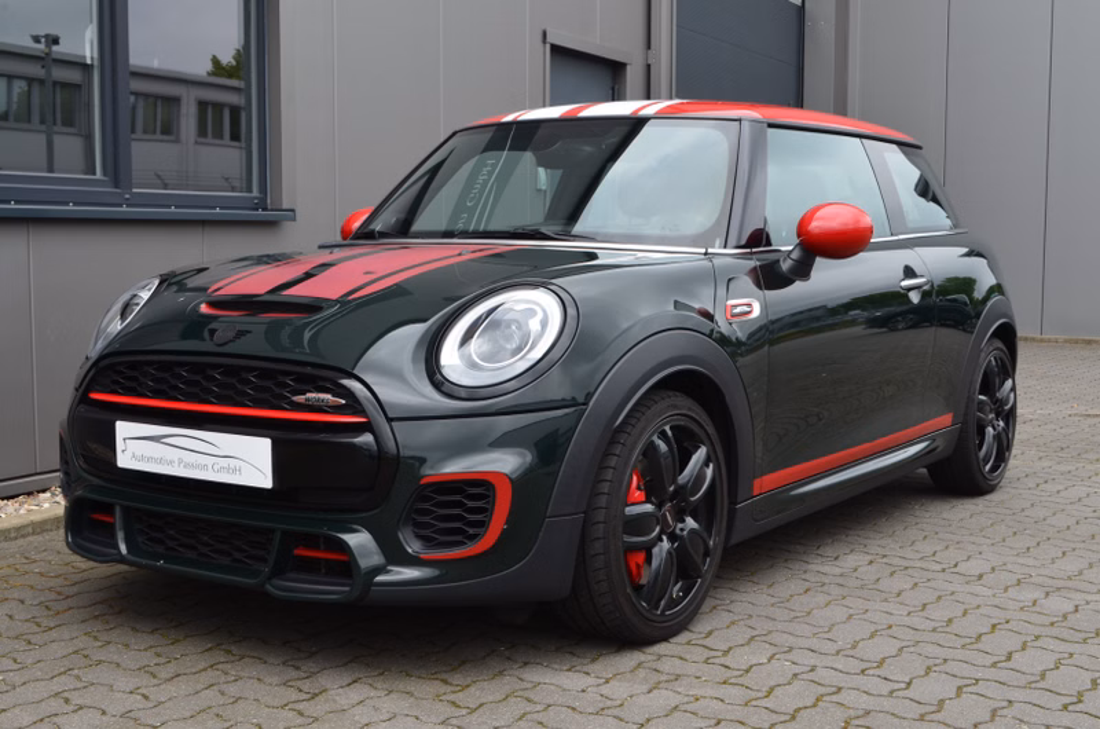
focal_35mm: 48
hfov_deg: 41.2
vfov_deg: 28.0
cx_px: 550
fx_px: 1464
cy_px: 364
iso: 200
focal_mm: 32
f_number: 10
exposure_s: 1/60
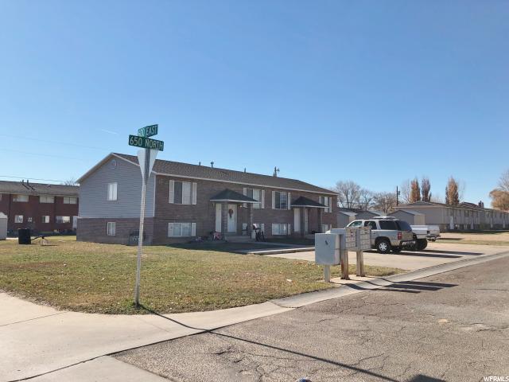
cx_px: 254
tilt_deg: +4.2
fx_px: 412
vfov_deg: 49.7
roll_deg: -1.0
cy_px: 191
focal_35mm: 28
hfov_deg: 63.4
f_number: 1.8
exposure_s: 1/2288
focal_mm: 3.99
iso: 20
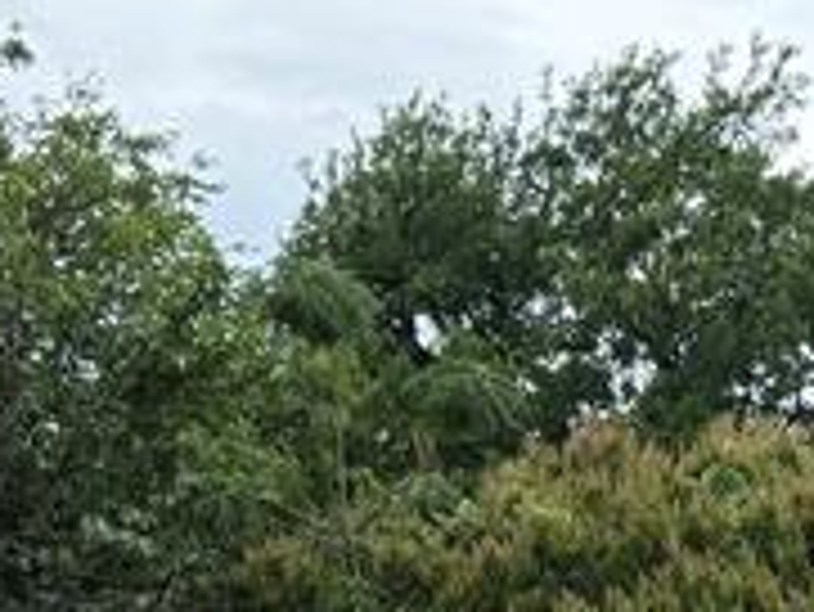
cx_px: 985
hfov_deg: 14.0
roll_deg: -1.4
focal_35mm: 136
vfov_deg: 9.8
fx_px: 3200
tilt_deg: -5.2
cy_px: 1404
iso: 100
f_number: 1.78
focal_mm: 6.76
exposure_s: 1/1314
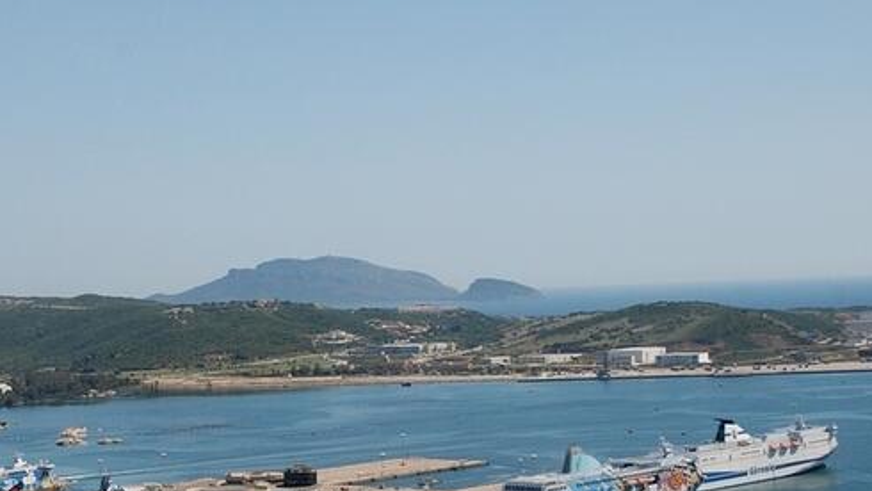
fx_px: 2078
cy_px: 390
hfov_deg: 23.5
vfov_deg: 13.4
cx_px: 226
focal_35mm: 90
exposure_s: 1/320
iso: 200
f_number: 9
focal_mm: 35
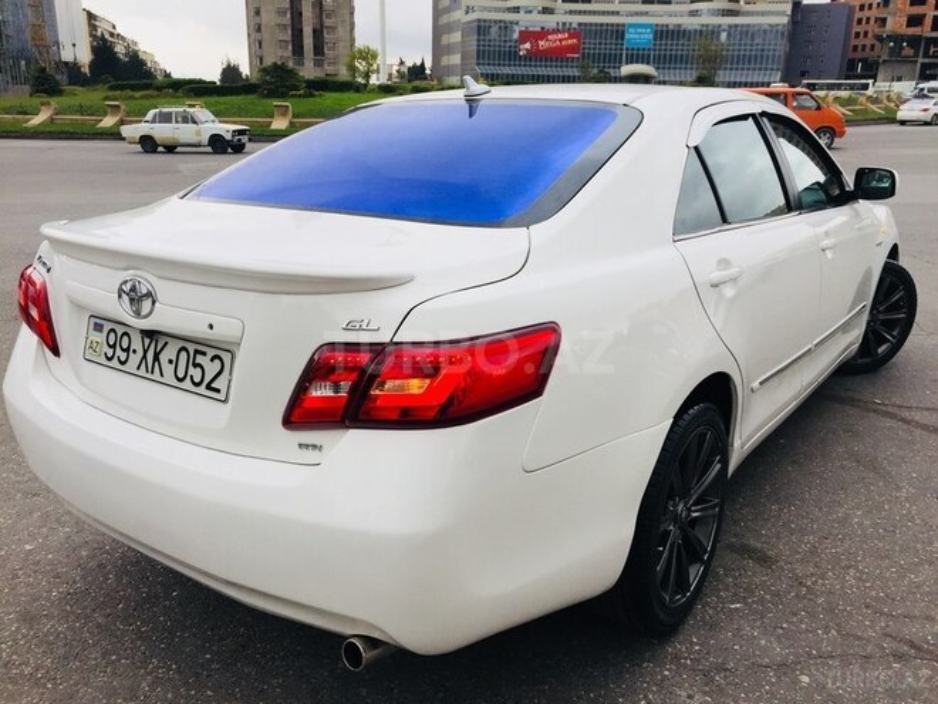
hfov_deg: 61.7
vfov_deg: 48.2
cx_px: 469
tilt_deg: -17.6
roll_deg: -1.8
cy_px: 352
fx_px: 786
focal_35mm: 29
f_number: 2.2
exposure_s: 1/842
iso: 32
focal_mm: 4.15
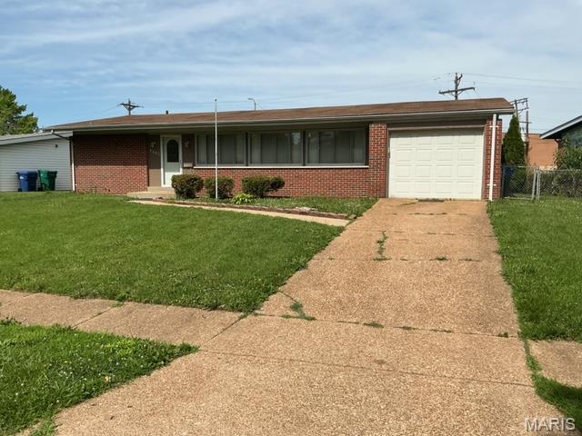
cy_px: 218
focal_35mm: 29
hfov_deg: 61.7
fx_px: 488
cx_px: 291
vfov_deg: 48.2
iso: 25
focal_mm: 3
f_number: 1.8
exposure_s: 1/2667
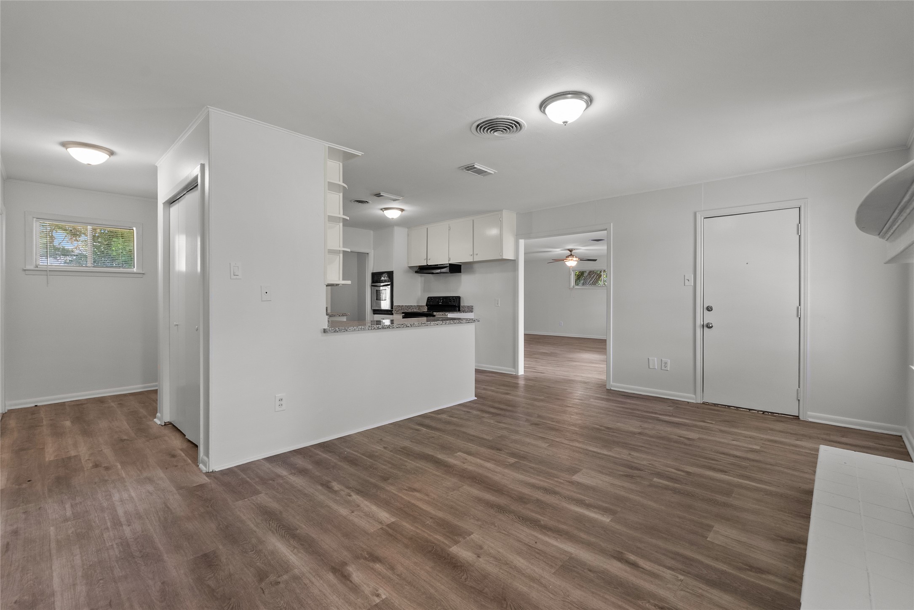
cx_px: 457
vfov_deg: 73.8
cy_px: 305
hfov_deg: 96.7
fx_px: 406
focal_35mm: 16
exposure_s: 1/15
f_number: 8
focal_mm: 16
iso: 1000
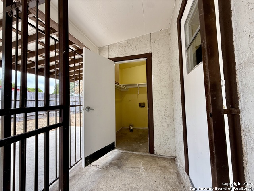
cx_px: 127
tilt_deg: +3.6
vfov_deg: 85.7
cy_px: 96
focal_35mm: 14
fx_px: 103
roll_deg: +1.3
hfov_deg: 102.1
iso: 64
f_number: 2.2
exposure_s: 1/99
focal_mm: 2.22
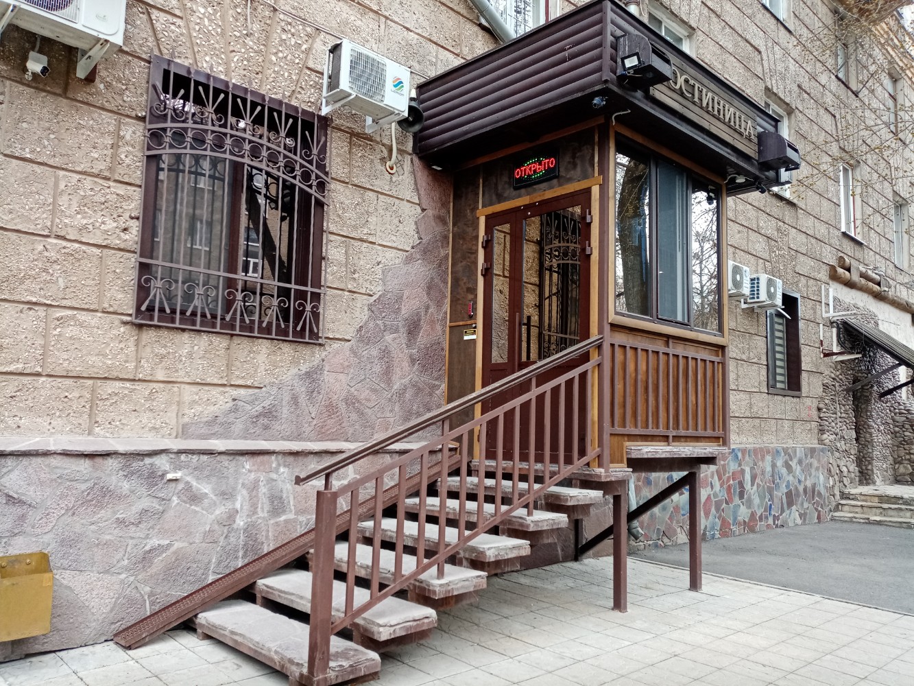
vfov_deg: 53.1
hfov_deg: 67.3
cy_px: 343
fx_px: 687
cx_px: 457
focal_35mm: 26
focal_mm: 3.62
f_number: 1.8
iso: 119
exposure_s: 1/101
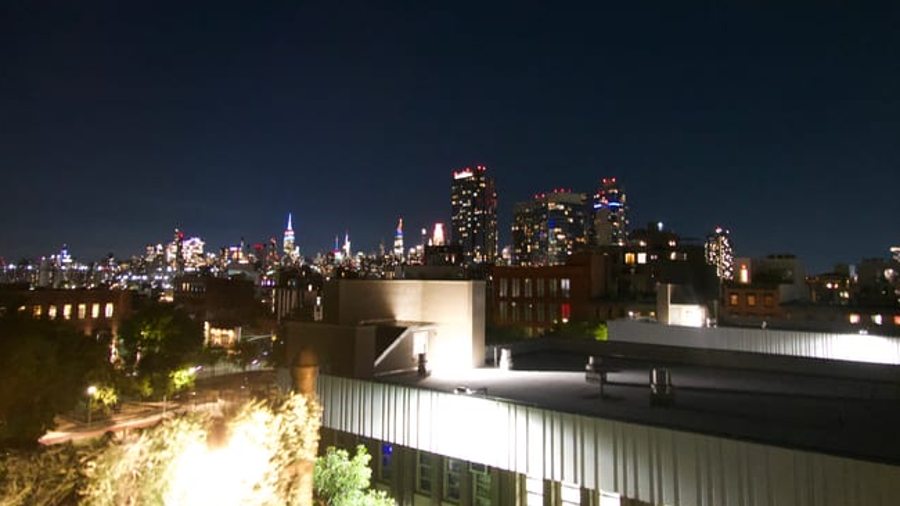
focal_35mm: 26
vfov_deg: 44.2
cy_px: 211
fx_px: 620
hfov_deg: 71.9
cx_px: 439
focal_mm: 9
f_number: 2.8
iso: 3200
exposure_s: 1/8
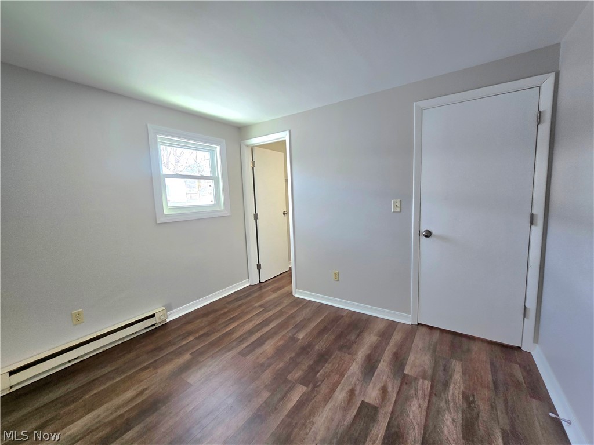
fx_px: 223
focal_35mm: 13
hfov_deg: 106.2
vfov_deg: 89.9
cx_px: 297
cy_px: 222
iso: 80
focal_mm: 2.2
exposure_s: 1/60.2
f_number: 2.2
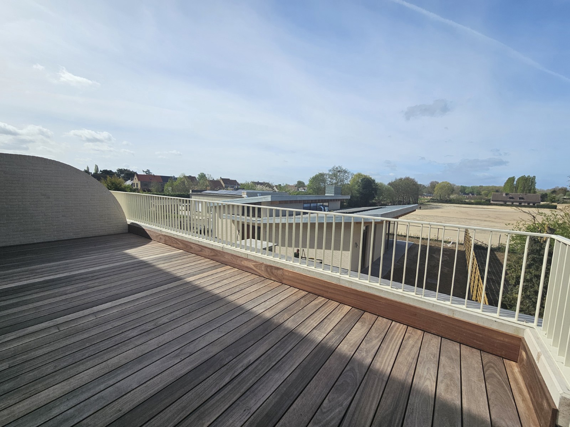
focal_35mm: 13
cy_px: 214
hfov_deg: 106.2
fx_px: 214
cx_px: 285
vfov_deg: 89.9
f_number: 2.2
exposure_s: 1/3924
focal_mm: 2.2
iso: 50
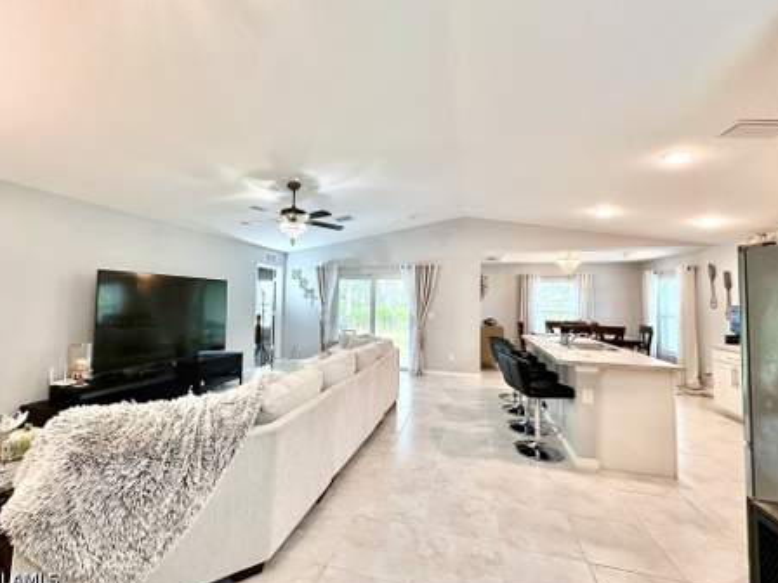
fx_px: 337
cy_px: 281
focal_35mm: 15
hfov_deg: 98.1
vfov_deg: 81.7
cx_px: 373
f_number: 2.2
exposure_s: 1/120
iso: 200
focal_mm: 2.22
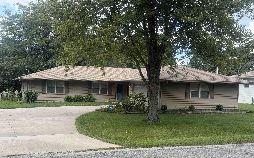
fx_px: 353
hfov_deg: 39.6
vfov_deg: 25.3
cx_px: 127
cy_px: 91
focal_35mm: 51
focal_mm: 6.76
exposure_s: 1/1377
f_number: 1.78
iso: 80
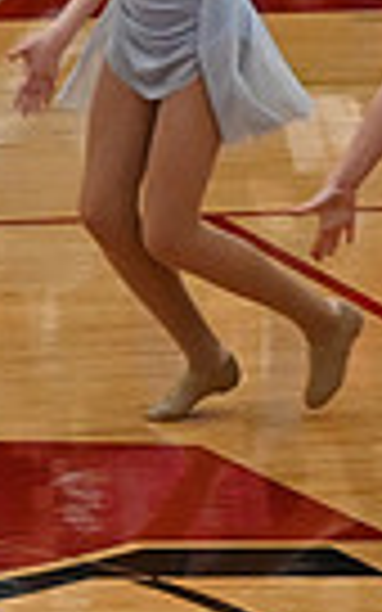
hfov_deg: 2.2
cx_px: 1200
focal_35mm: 601
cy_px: 70
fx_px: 10011
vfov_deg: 3.5
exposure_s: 1/400
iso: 5000
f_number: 4
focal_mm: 92
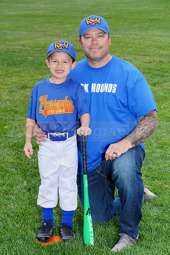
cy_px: 128
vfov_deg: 19.6
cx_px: 85
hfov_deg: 13.2
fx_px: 736
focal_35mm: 104
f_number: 9
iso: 200
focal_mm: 104
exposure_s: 1/200
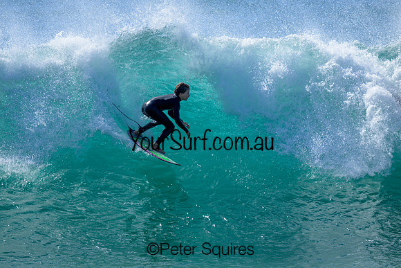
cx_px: 174
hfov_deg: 2.2
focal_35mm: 950
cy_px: 136
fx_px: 10583
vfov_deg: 1.4
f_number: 6.3
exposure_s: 1/2000
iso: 320
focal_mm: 800
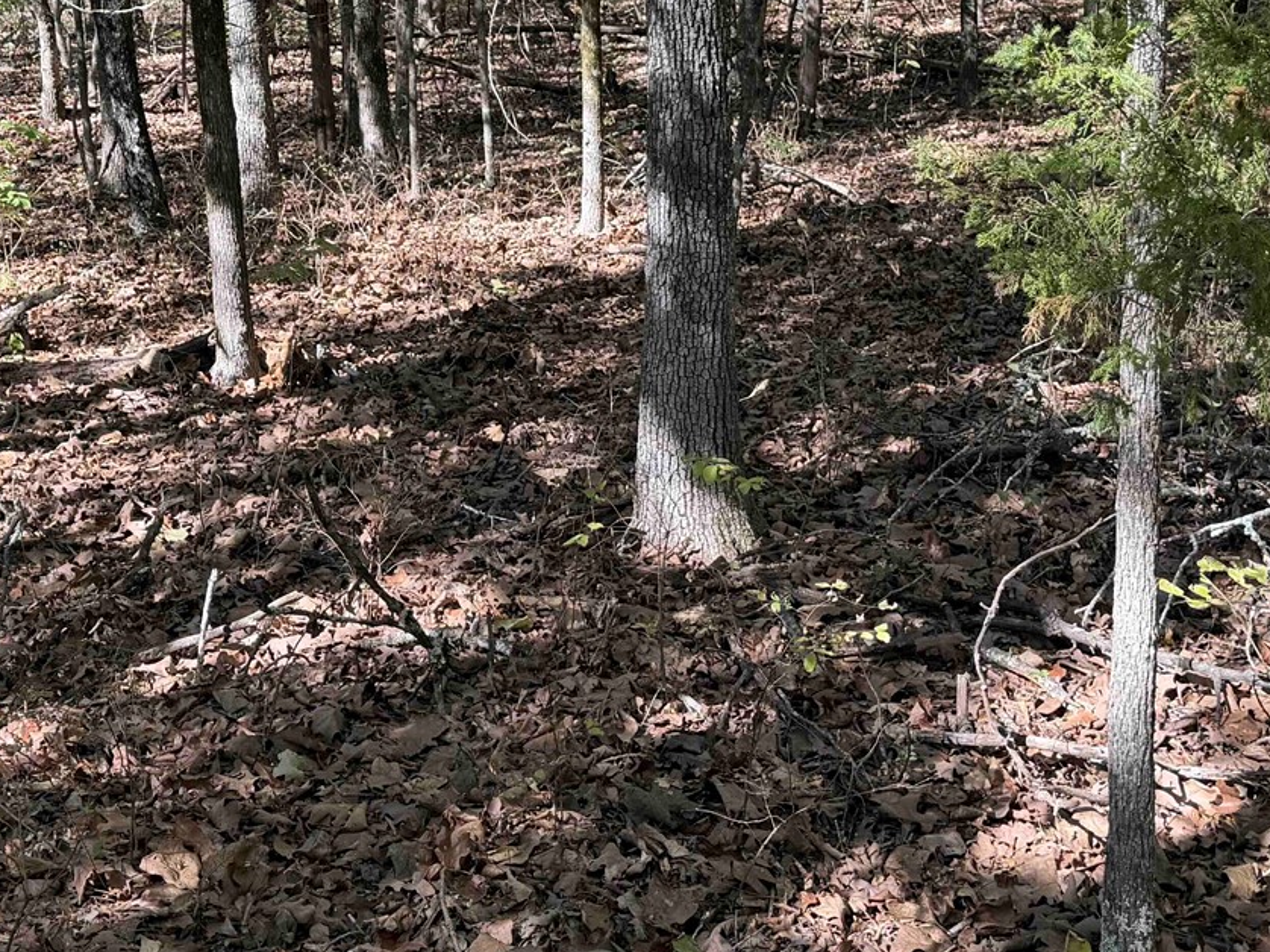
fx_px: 2017
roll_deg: -0.8
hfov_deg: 34.9
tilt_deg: -9.8
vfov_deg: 26.4
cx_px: 538
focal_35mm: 55
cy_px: 337
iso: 80
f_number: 1.78
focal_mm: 6.76
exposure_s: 1/361
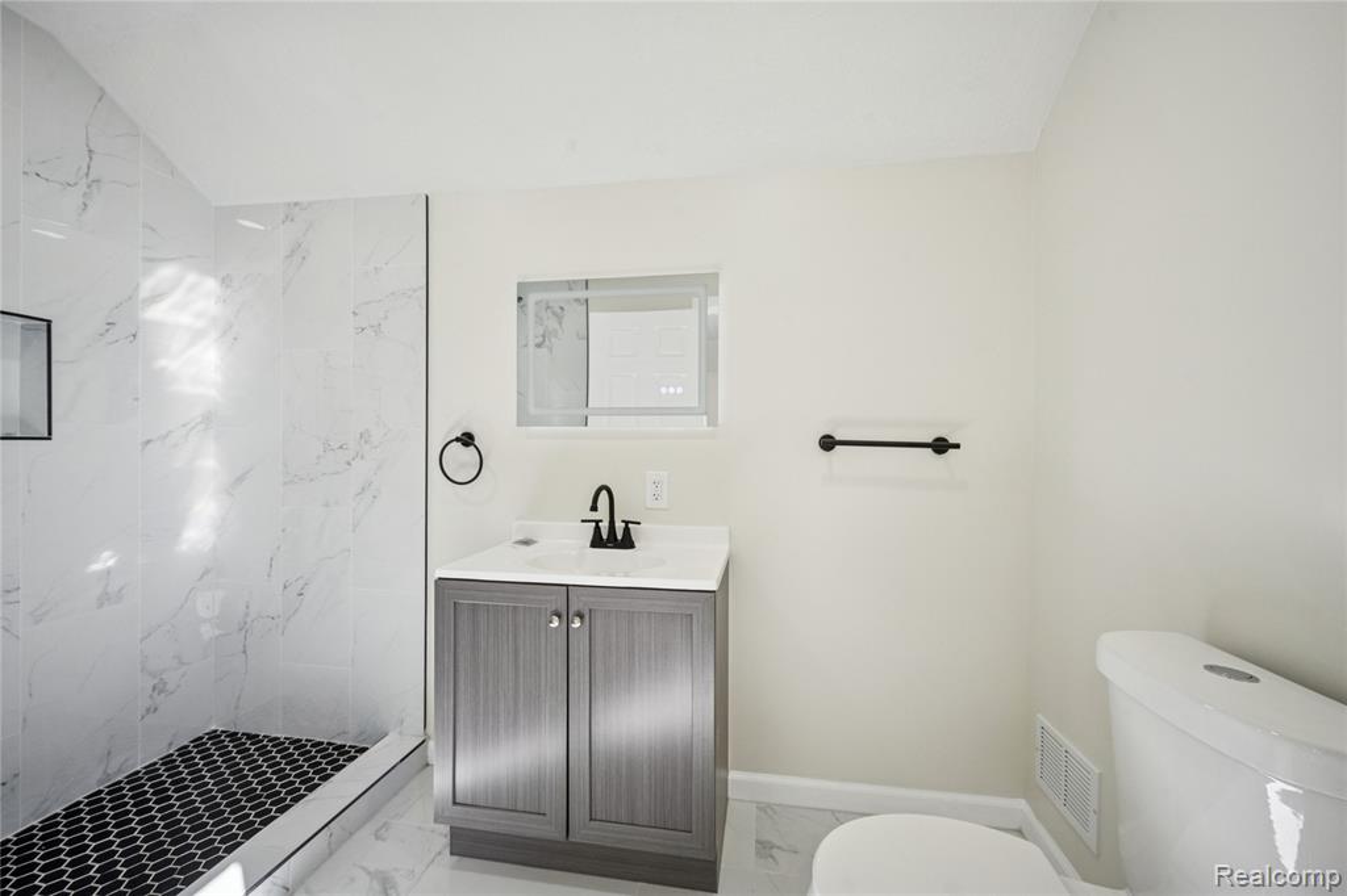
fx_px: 524
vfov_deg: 81.2
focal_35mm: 14
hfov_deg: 104.3
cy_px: 448
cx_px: 674
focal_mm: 14
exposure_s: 1/125
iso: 800
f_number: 9
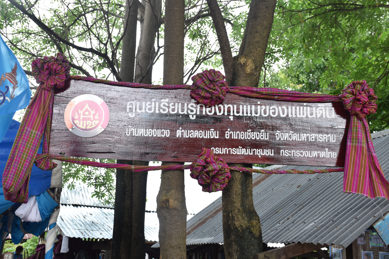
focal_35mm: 45
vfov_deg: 29.9
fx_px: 486
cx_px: 194
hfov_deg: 43.6
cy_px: 130
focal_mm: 30
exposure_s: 1/200
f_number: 7.1
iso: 400
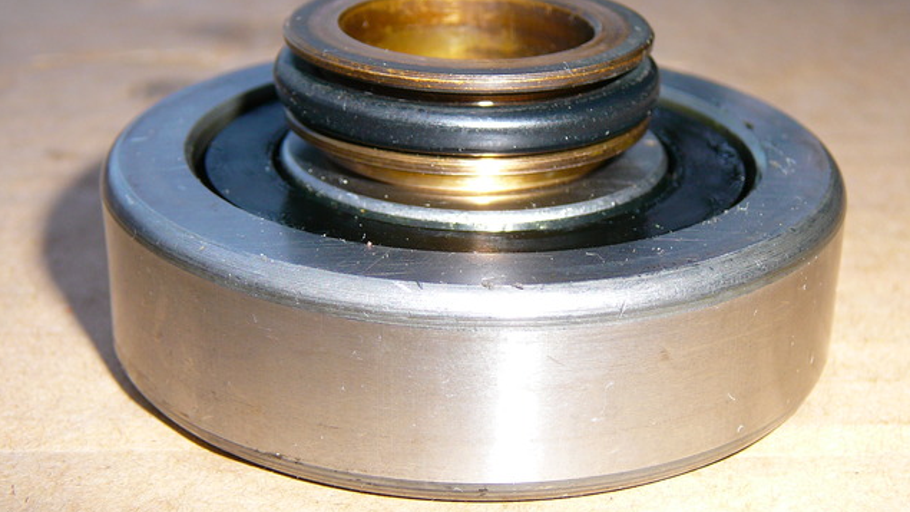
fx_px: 1616
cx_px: 453
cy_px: 255
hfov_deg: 31.4
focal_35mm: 67
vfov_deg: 18.0
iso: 80
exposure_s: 1/30
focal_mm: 9.1
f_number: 3.6
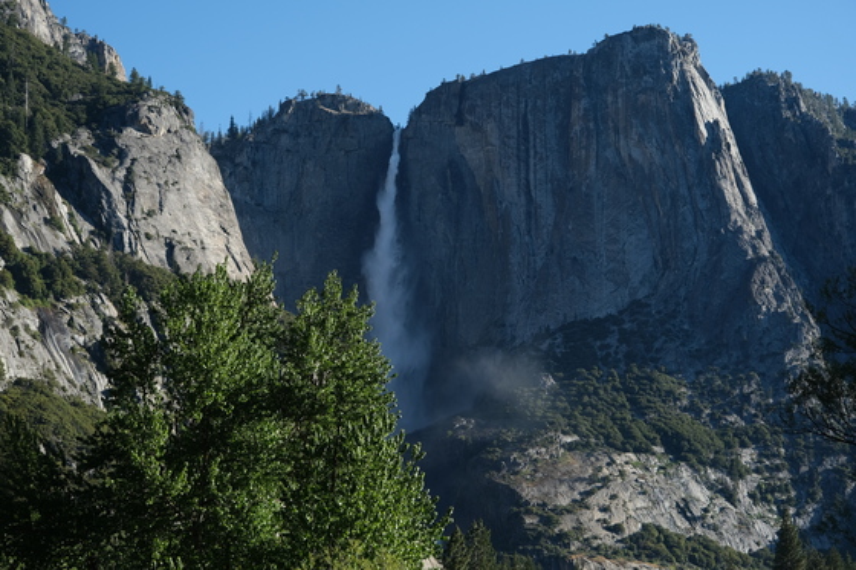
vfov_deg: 18.7
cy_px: 285
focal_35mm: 73
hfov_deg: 27.7
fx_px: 1735
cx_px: 428
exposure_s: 1/750
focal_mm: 48.5
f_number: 4
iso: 160
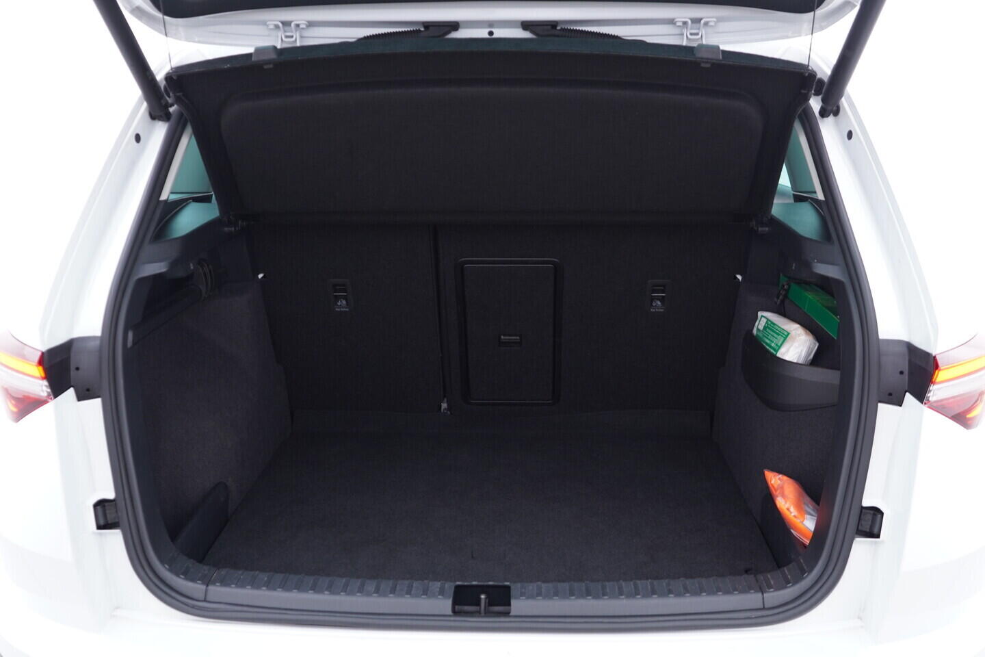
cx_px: 492
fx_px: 985
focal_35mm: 36
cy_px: 328
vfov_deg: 36.9
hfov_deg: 53.1
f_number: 2.8
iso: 250
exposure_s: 1/40
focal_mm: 24
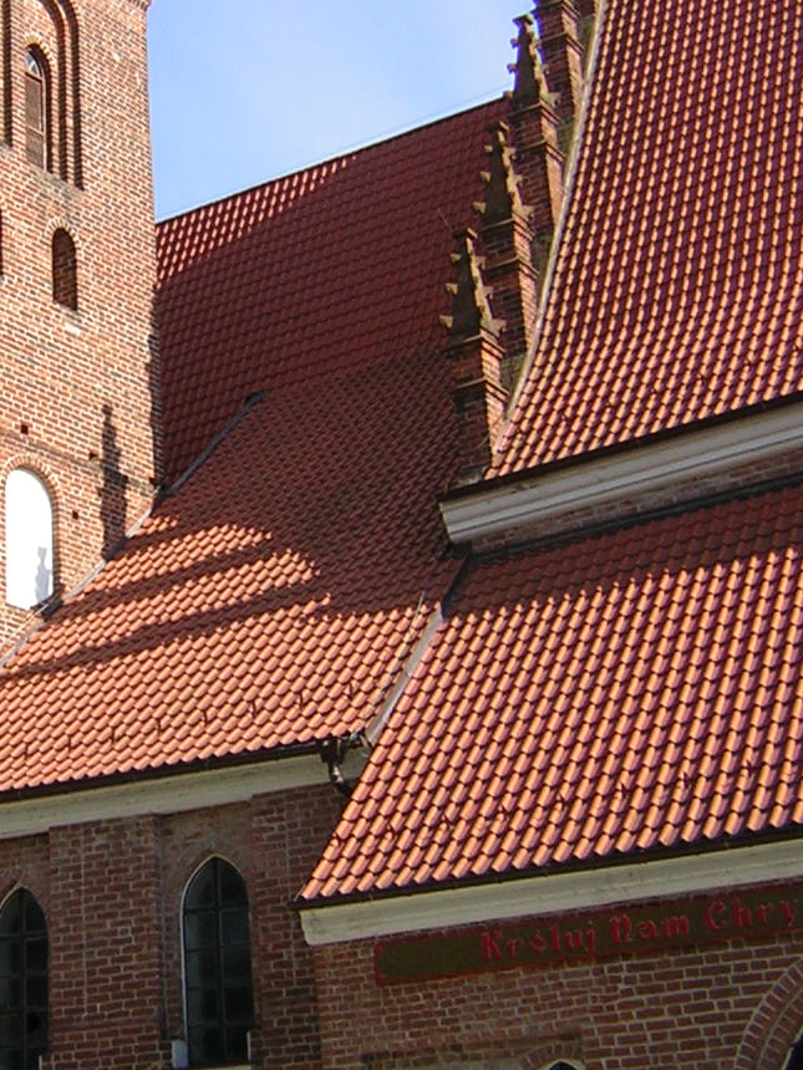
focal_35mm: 67
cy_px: 381
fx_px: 2072
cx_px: 101
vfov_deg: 28.8
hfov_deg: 21.5
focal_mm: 4.7
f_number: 5.2
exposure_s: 1/202
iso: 50
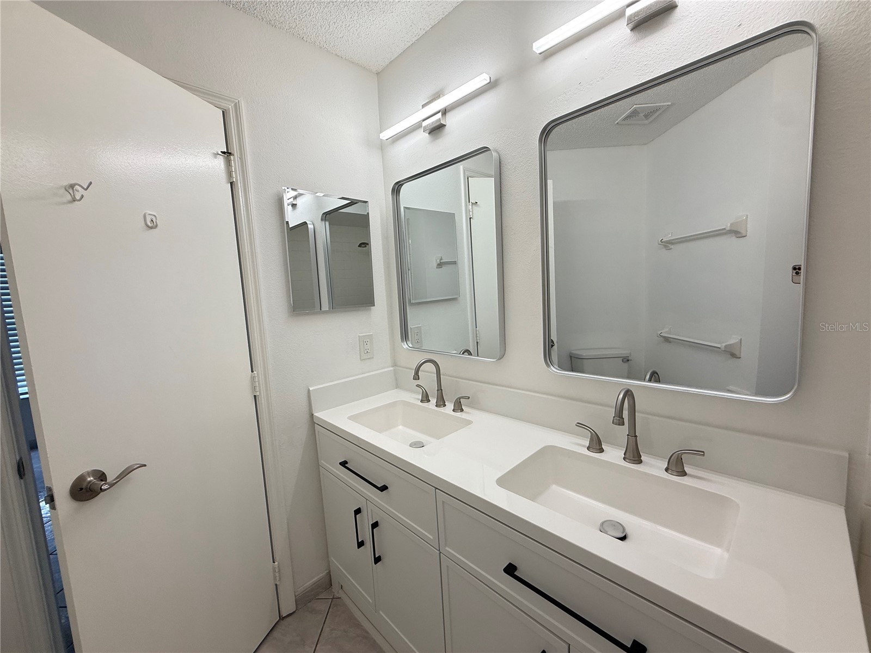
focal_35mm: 14
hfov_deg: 102.1
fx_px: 352
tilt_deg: -4.9
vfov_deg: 85.7
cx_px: 436
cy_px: 326
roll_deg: +2.8
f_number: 2.2
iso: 100
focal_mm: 2.22
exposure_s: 1/120
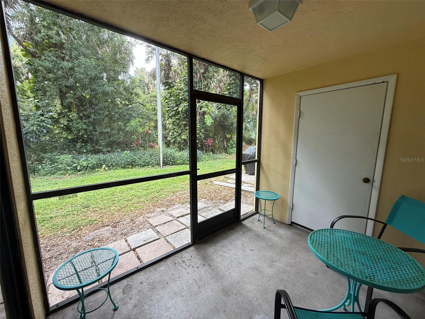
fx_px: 172
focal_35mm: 14
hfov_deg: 102.1
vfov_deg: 85.7
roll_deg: -0.5
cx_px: 212
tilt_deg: -8.9
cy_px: 160
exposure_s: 1/99
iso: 125
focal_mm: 2.22
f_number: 2.2
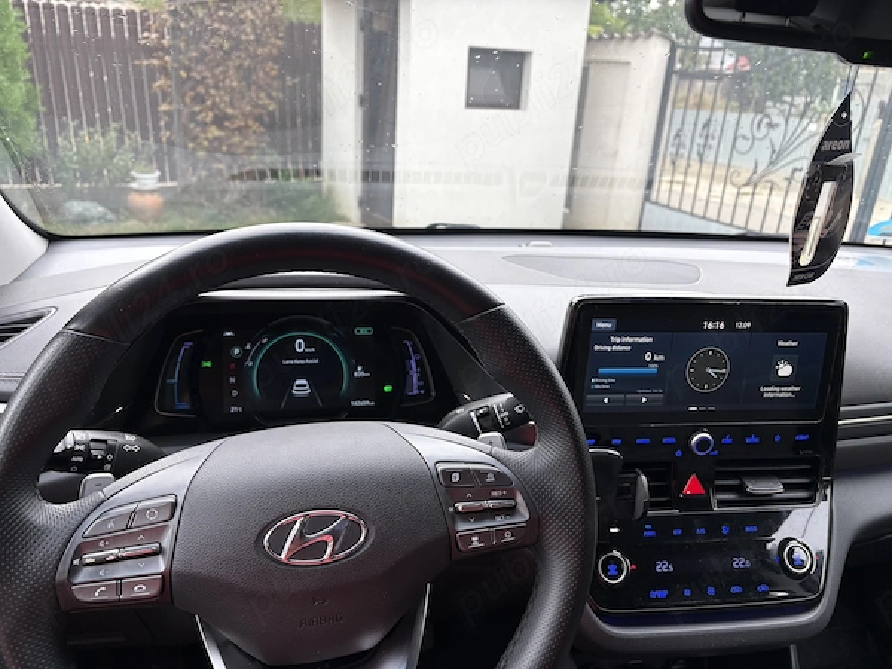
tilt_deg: -21.1
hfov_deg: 67.3
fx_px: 670
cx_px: 446
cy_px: 334
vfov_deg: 53.1
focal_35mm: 26
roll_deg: -2.7
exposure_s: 1/137
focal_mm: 5.96
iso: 32
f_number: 1.6
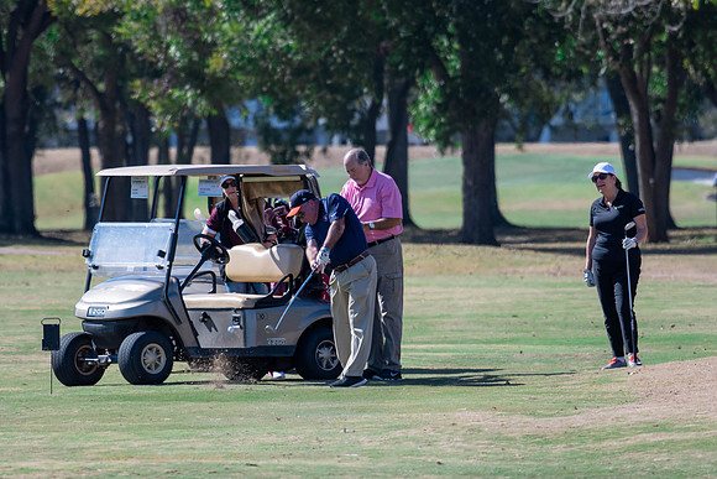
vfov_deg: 2.7
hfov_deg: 4.0
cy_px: 240
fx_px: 10159
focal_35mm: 510
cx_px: 358
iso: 400
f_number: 5.6
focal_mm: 340
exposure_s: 1/1600
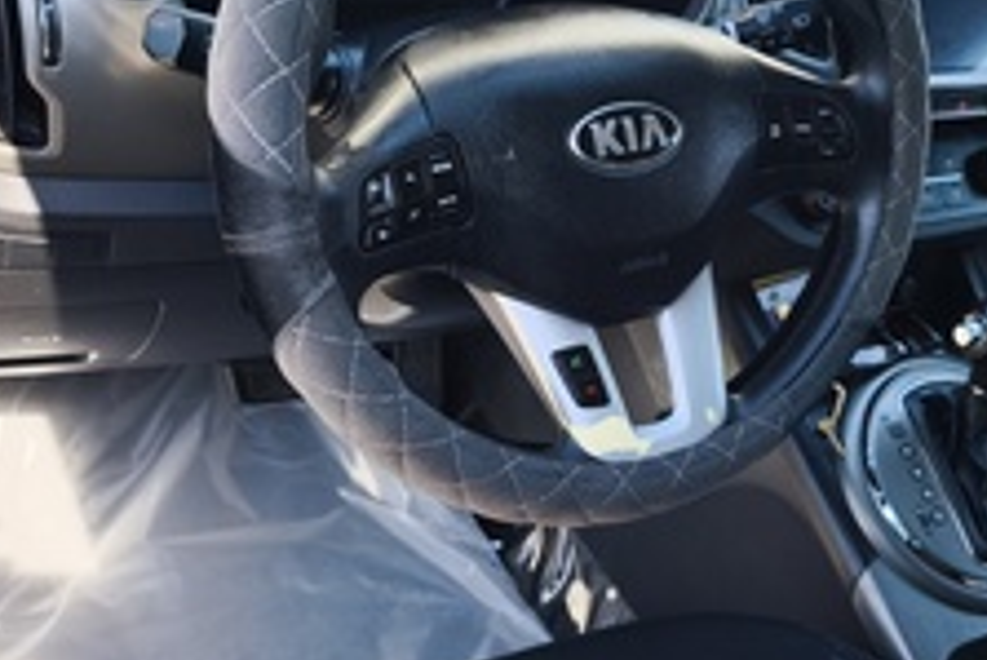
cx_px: 697
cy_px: 308
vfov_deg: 27.6
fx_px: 1344
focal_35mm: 49
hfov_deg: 39.6
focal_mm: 6.57
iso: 50
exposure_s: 1/464
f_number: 1.6
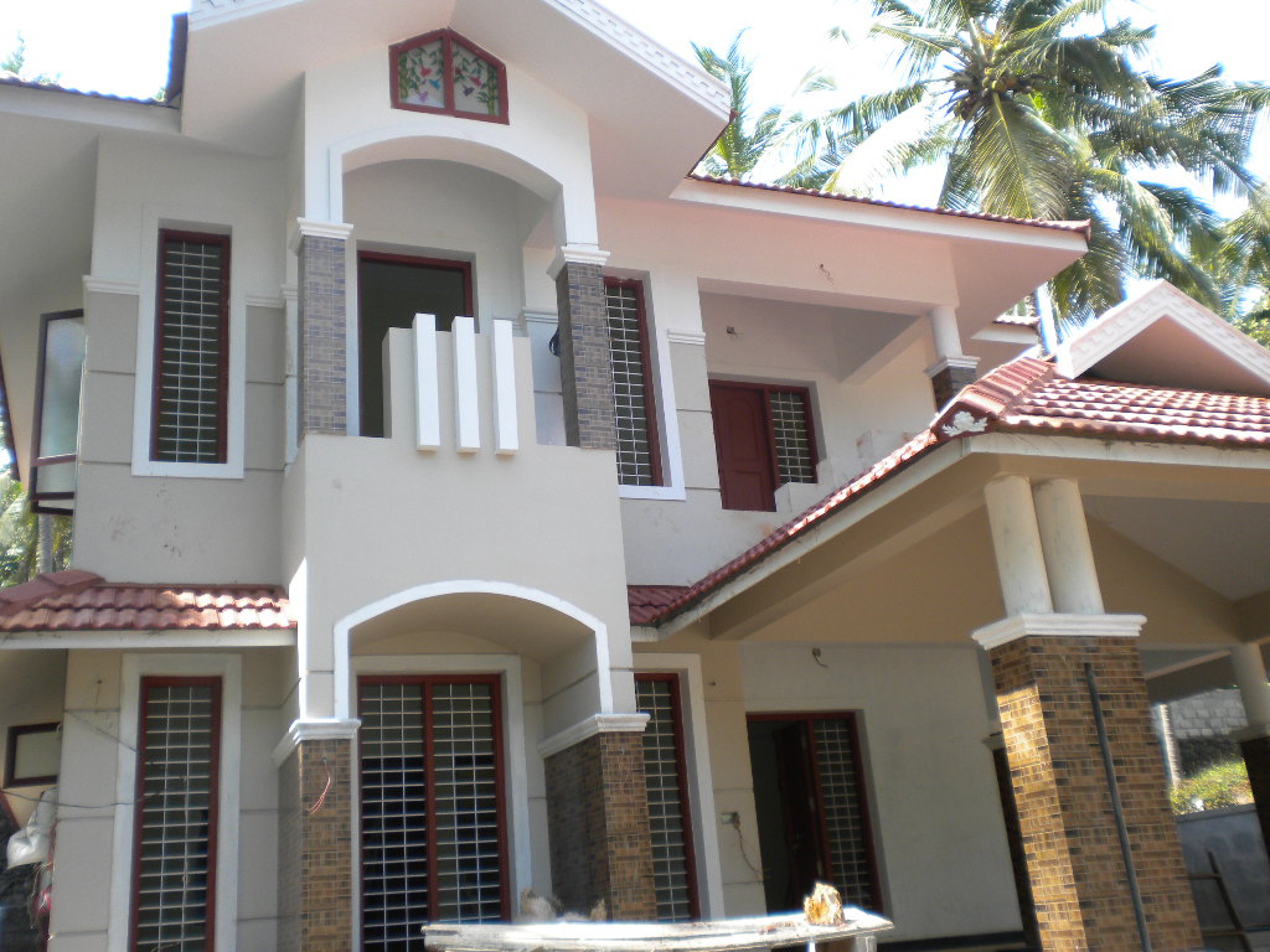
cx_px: 635
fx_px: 1284
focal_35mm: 35
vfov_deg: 40.7
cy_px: 476
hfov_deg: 52.6
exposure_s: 1/149
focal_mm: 6.3
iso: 113
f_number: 4.6
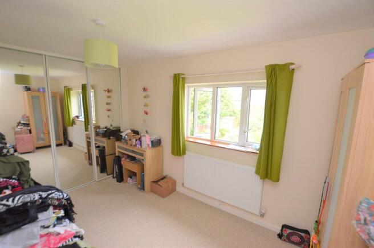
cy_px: 124
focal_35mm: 15
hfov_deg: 100.4
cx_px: 187
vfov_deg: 77.2
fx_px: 156
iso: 100
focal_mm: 10
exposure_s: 1/50
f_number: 3.5
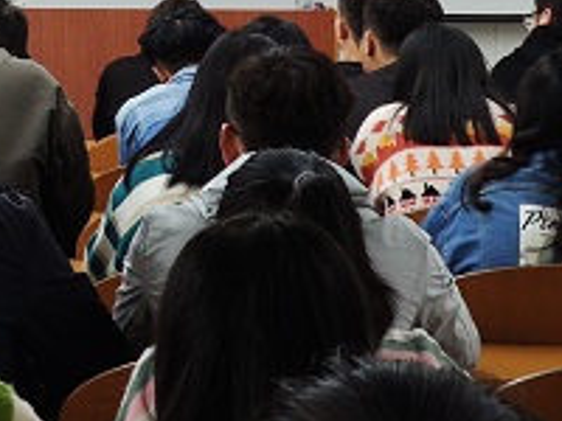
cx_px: -34
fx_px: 2679
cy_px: -62
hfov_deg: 11.8
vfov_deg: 8.9
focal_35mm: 165
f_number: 2.4
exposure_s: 1/33
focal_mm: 5.54
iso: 462
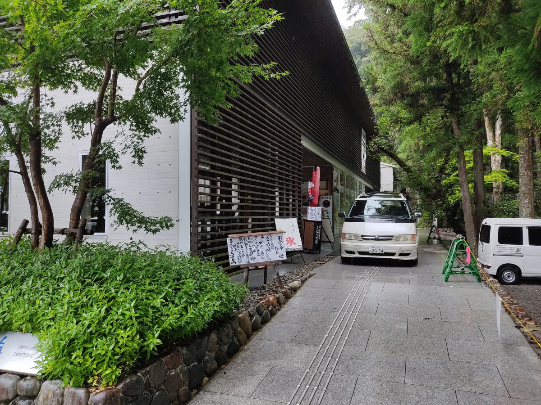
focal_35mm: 26
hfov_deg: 67.3
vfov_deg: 53.1
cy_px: 202
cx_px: 270
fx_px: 406
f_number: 1.79
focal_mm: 4.74
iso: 100
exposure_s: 1/160
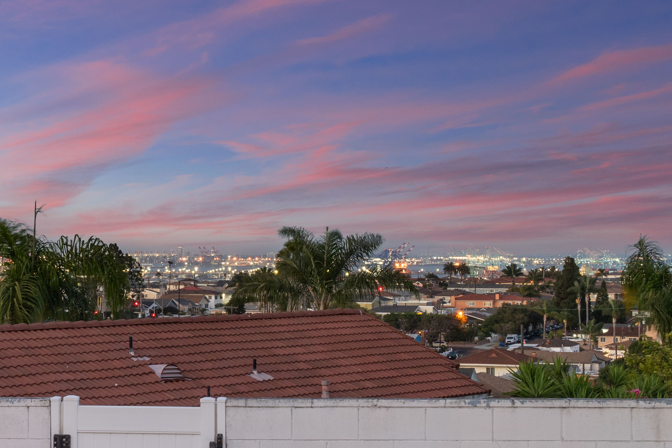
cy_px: 261
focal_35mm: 84
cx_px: 217
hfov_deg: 24.1
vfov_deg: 16.3
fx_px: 1568
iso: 200
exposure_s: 1/1.25
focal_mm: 26
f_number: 8
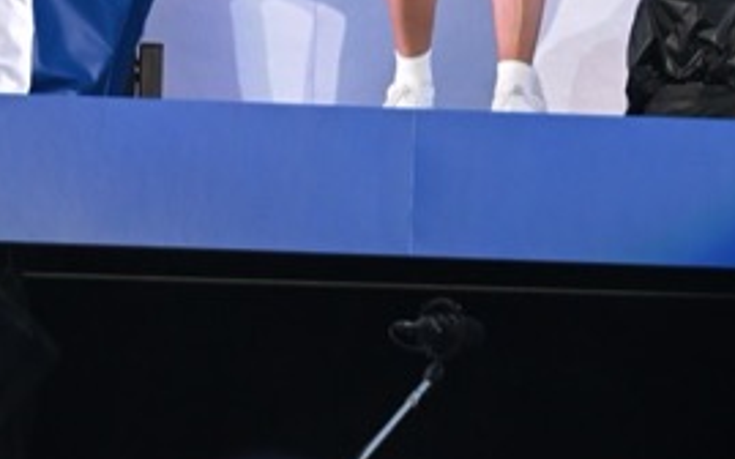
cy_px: -361
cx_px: 536
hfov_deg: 1.9
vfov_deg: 1.2
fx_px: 21729
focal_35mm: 1085
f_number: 7.1
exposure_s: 1/800
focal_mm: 280
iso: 2000
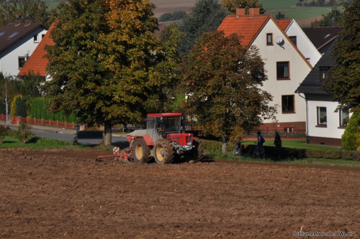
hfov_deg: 6.9
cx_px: 180
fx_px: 2996
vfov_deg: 4.6
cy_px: 120
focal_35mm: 300
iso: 200
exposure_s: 1/200
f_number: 22
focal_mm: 200
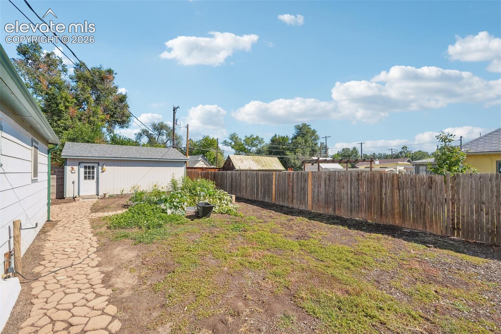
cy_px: 167
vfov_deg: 77.3
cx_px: 250
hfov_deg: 100.4
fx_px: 209
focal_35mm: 15
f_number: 8
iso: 800
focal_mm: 10
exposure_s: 1/500
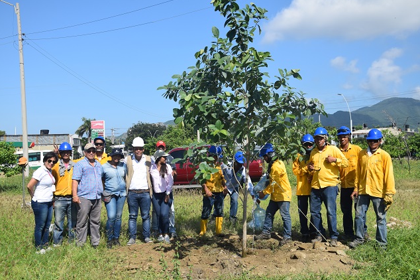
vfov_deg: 33.4
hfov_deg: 48.5
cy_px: 140
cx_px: 209
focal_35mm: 40
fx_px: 466
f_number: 7.1
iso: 400
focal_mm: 26
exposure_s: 1/1600
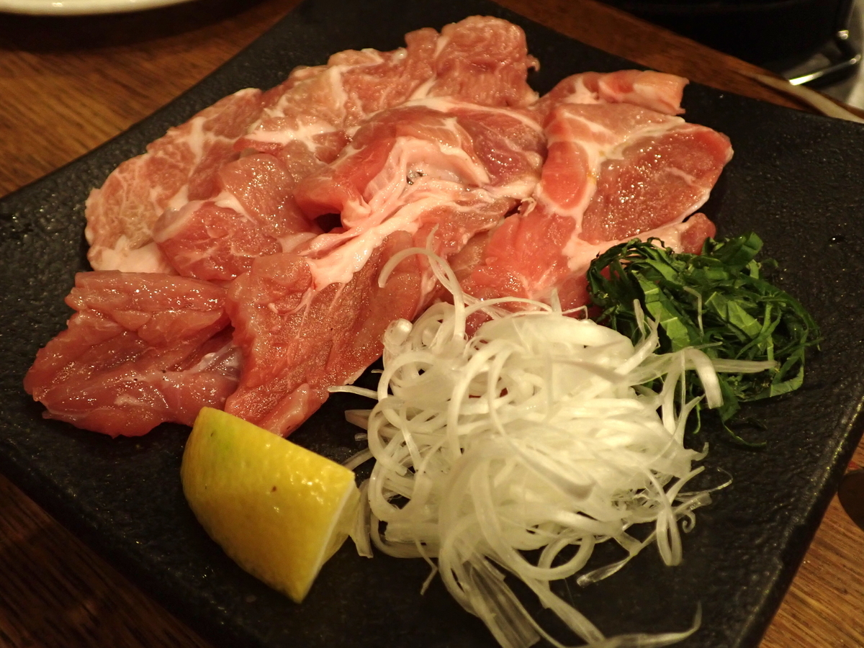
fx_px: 899
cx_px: 432
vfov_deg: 39.7
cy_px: 324
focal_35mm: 36
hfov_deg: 51.4
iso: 400
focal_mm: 6.37
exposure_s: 1/40
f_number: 2.5
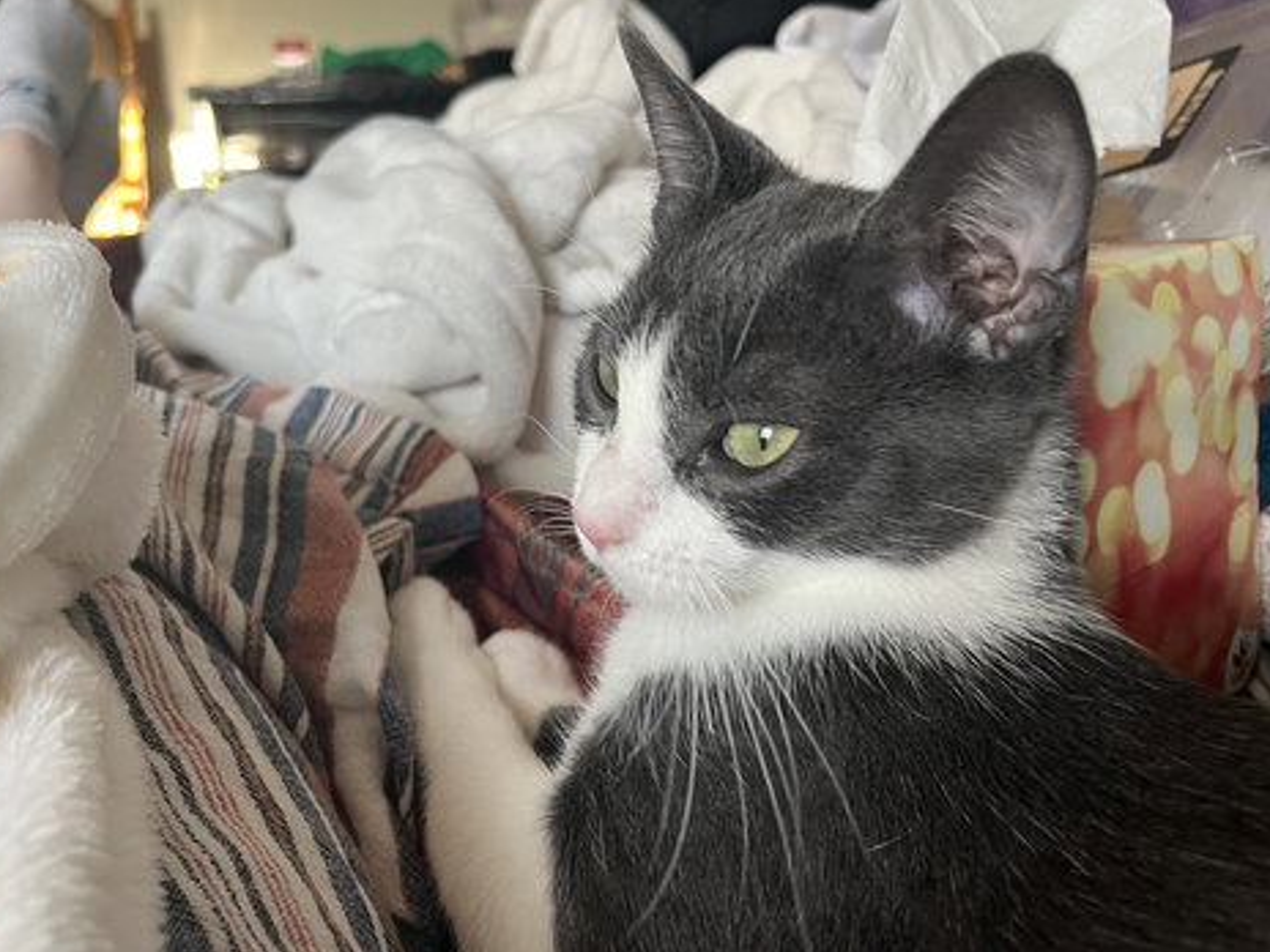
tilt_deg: -22.1
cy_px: 447
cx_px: 605
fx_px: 1027
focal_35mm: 28
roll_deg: -0.3
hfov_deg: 63.4
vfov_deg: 49.7
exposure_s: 1/91
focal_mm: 5.1
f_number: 1.6
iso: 125
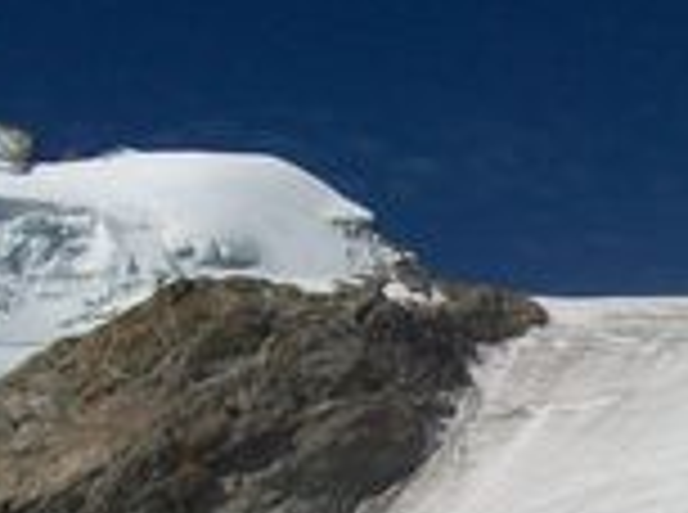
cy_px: 644
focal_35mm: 107
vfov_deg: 13.3
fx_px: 2122
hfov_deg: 17.1
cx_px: 944
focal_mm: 5.7
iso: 80
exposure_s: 1/1401
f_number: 5.5
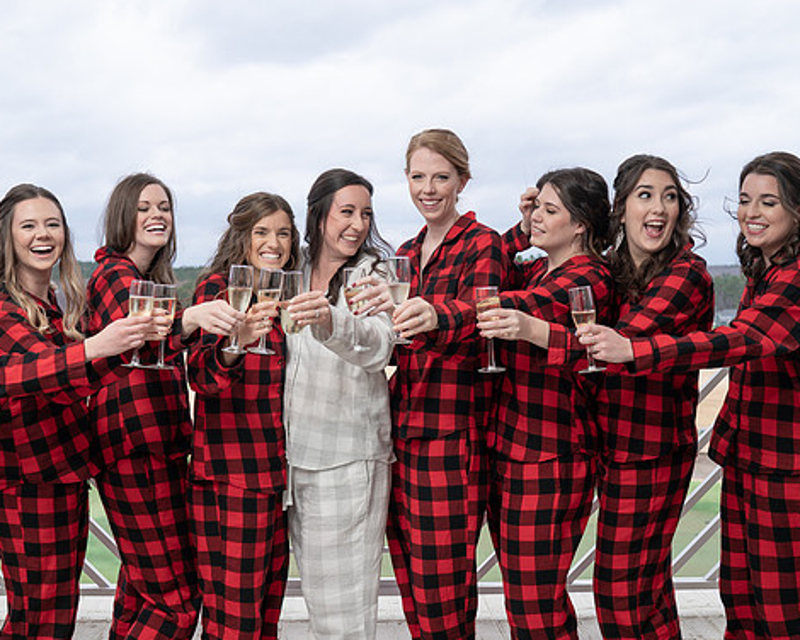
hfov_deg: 43.7
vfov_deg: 35.7
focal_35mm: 42
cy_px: 300
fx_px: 994
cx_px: 350
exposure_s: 1/250
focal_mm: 35
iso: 100
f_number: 4
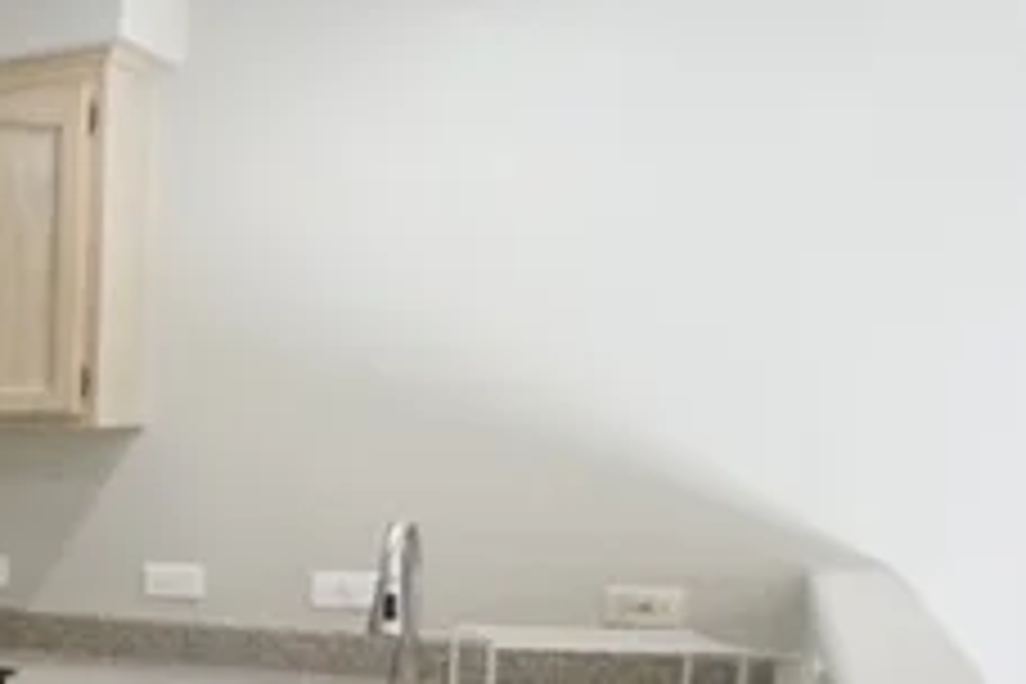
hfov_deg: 24.7
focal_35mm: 54
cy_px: 601
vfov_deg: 24.4
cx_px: -639
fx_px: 1539
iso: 2500
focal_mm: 12
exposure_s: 1/125
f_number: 7.1
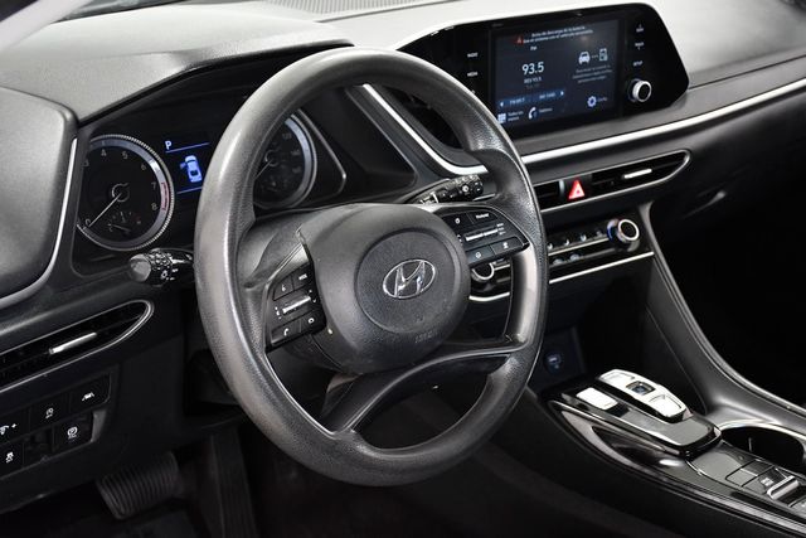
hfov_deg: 35.0
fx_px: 1276
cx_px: 403
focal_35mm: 57
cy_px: 269
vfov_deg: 23.8
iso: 2500
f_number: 4.2
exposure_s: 1/160
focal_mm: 38
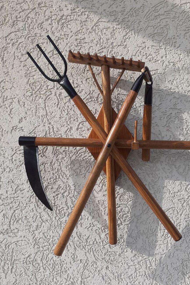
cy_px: 142
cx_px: 109
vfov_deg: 63.7
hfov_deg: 44.8
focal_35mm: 29
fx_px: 230
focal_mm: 3.6
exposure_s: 1/1217
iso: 40
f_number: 1.9
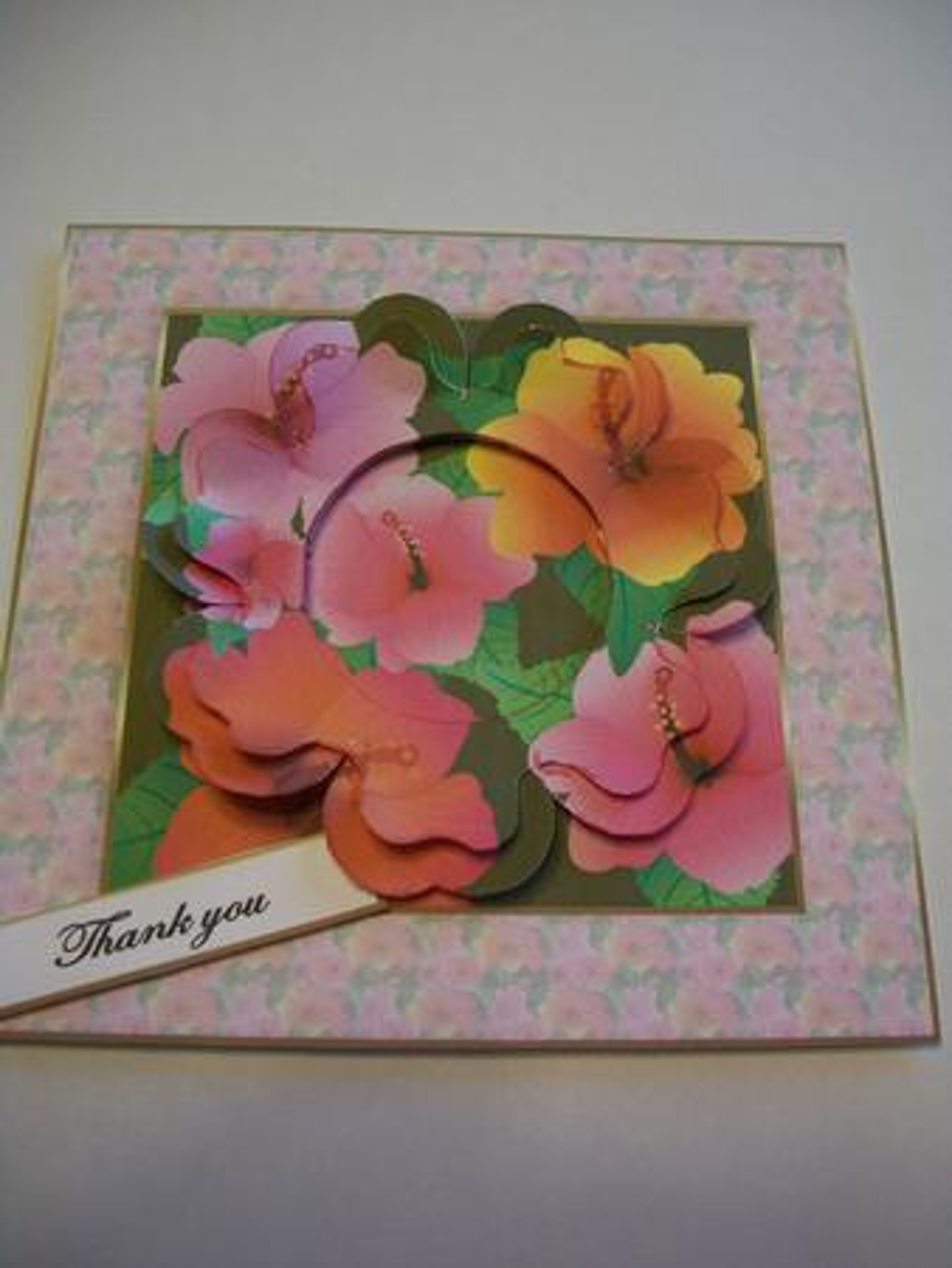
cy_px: 634
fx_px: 1282
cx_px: 476
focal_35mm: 35
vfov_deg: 52.6
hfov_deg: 40.7
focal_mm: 6.3
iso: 80
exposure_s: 1/60
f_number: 3.1
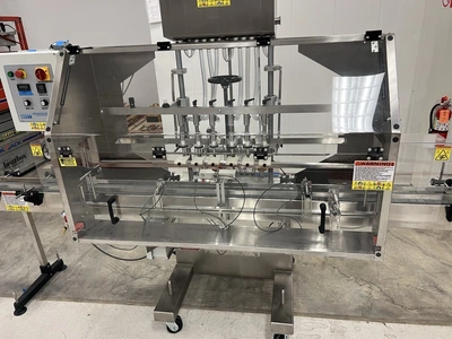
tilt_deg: -21.8
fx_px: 339
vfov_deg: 53.1
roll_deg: +2.8
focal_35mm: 26
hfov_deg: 67.3
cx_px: 226
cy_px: 170
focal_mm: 5.7
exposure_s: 1/60
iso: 125
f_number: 1.5
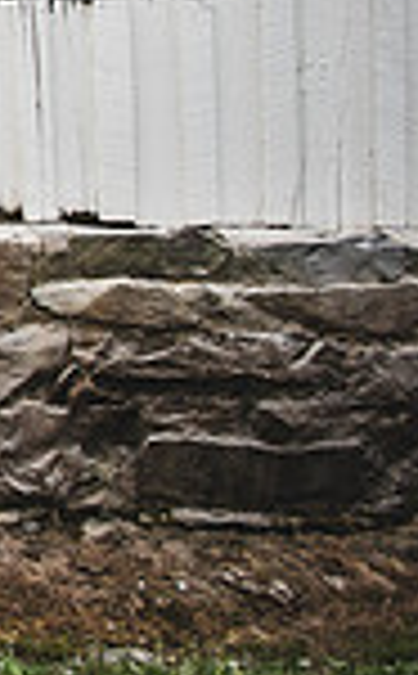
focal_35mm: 106
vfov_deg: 19.0
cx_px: -822
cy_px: -29
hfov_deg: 9.6
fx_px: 1943
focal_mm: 26
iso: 800
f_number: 2.8
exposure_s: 1/400
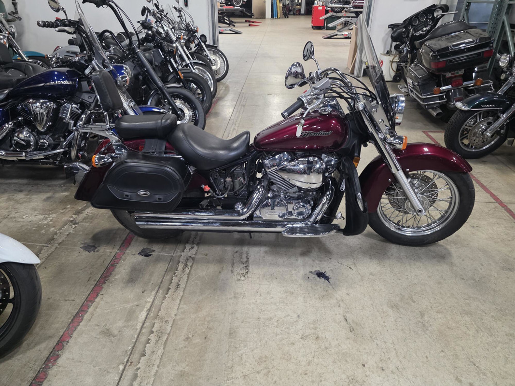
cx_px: 258
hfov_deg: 73.9
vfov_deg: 58.9
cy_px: 193
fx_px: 342
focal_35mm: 23
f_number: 1.7
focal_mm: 6.3
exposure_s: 1/120
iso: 800
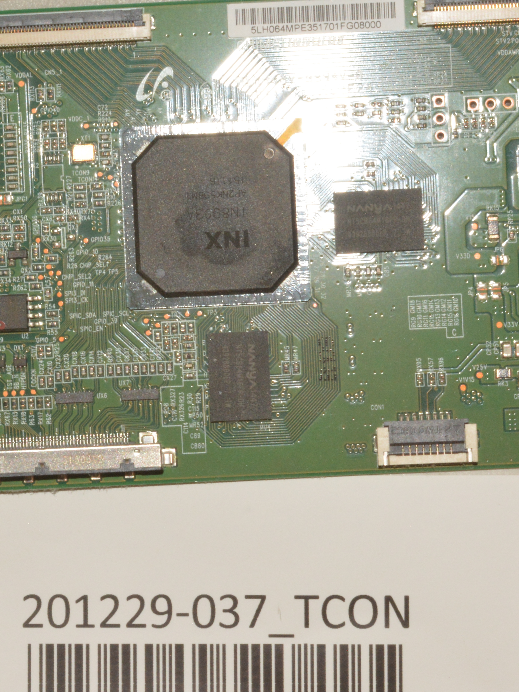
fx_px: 2339
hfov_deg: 12.7
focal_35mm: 117
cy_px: 384
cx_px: 214
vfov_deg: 16.8
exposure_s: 1/100
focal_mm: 38
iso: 800
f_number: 32
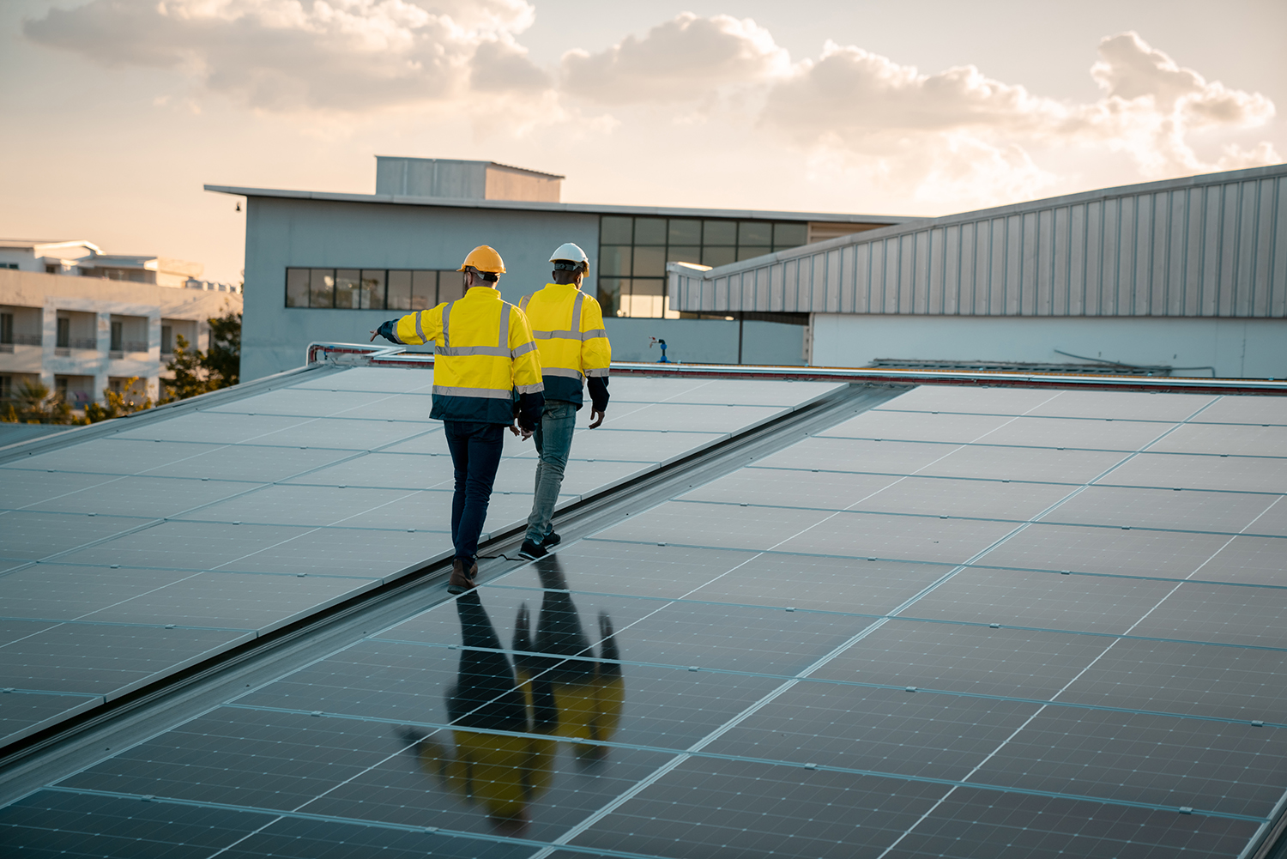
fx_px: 2503
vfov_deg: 19.5
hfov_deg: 28.8
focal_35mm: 70
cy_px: 430
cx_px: 644
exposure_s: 1/2000
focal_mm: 70
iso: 320
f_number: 2.8
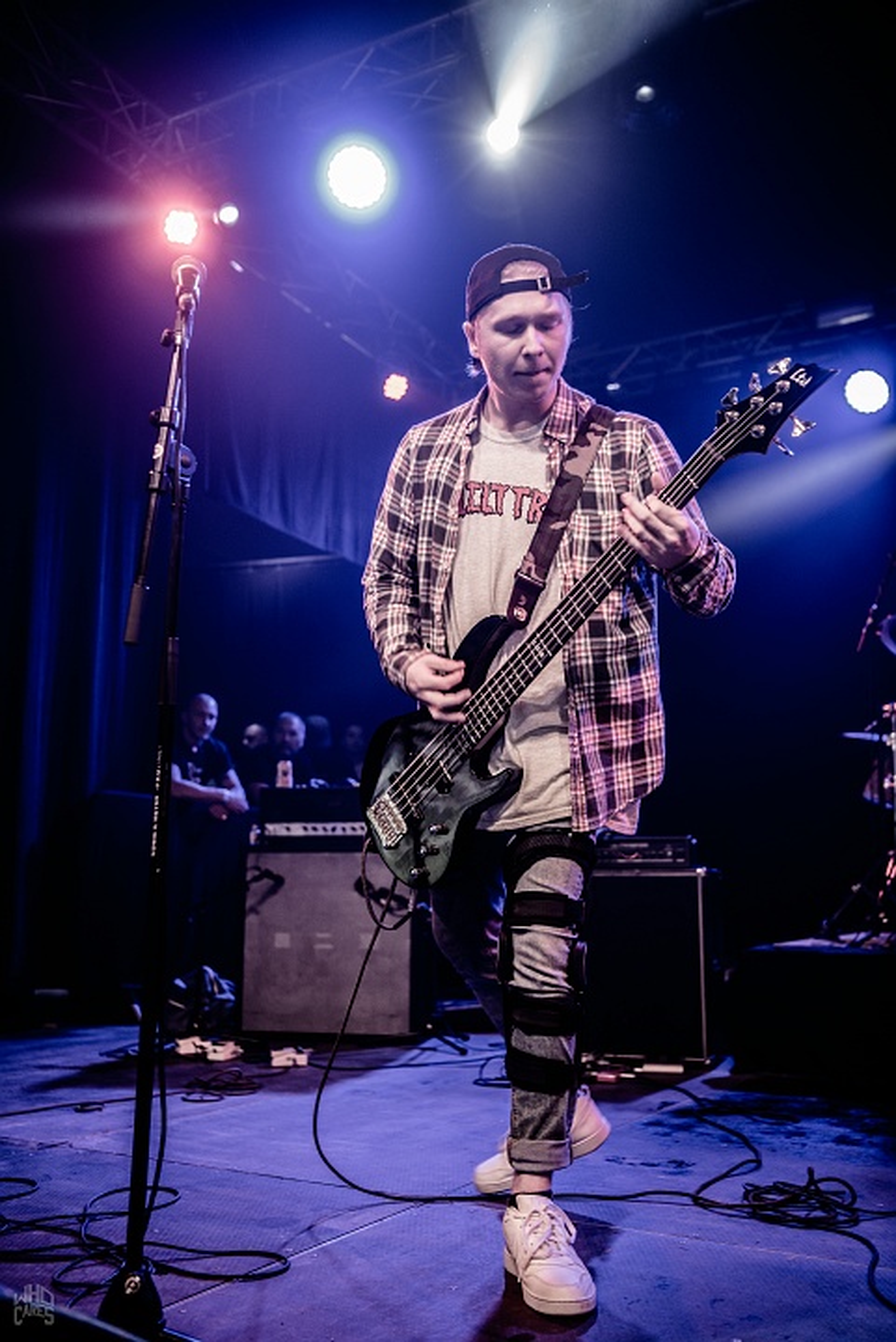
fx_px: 1267
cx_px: 448
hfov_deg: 38.9
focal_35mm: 34
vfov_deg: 55.8
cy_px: 671
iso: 800
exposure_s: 1/125
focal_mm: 34
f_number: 2.8
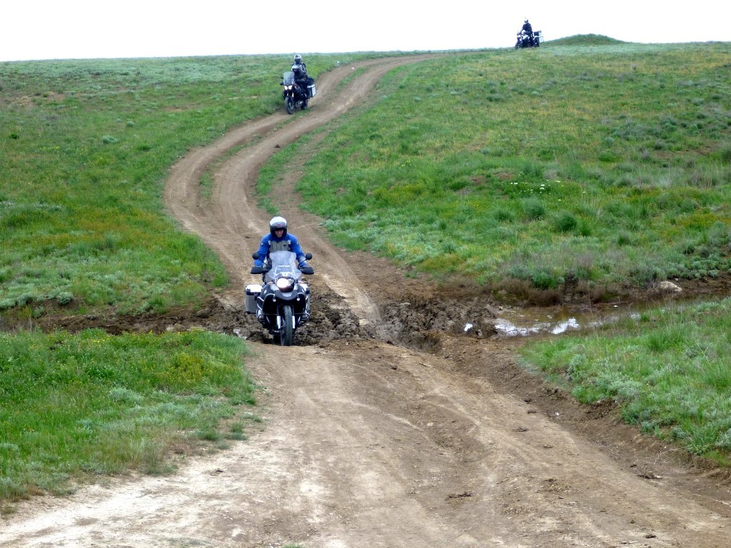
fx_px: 1605
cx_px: 366
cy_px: 274
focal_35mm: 76
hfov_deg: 25.7
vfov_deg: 19.4
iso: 100
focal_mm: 13.4
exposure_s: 1/125
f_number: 5.5
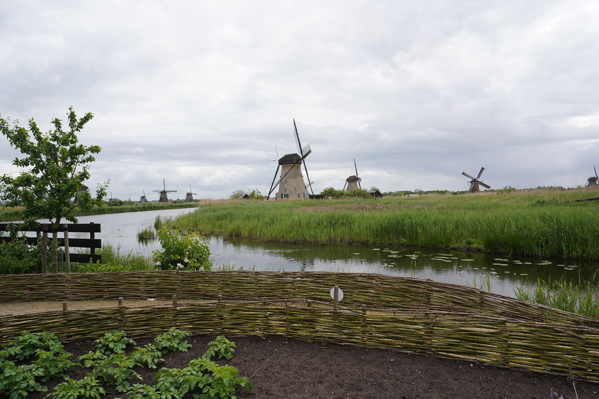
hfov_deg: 73.7
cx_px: 300
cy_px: 200
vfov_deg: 53.1
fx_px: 399
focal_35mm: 24
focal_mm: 24
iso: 100
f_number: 11
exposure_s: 1/100
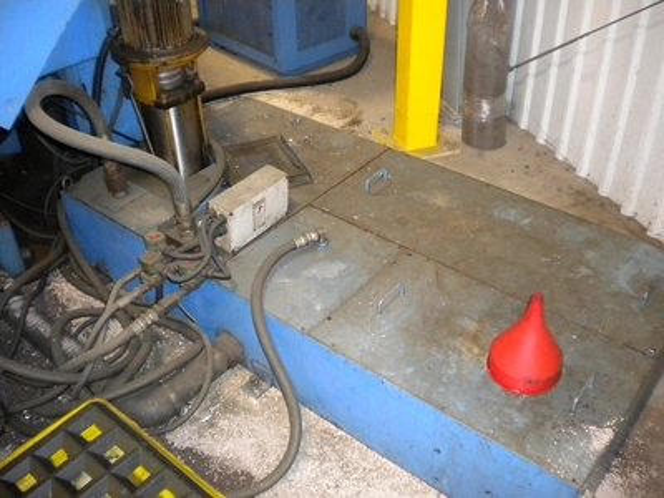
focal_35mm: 35
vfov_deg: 40.7
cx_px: 332
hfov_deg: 52.6
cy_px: 249
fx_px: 671
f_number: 3.1
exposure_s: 1/30
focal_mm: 6.3
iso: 400
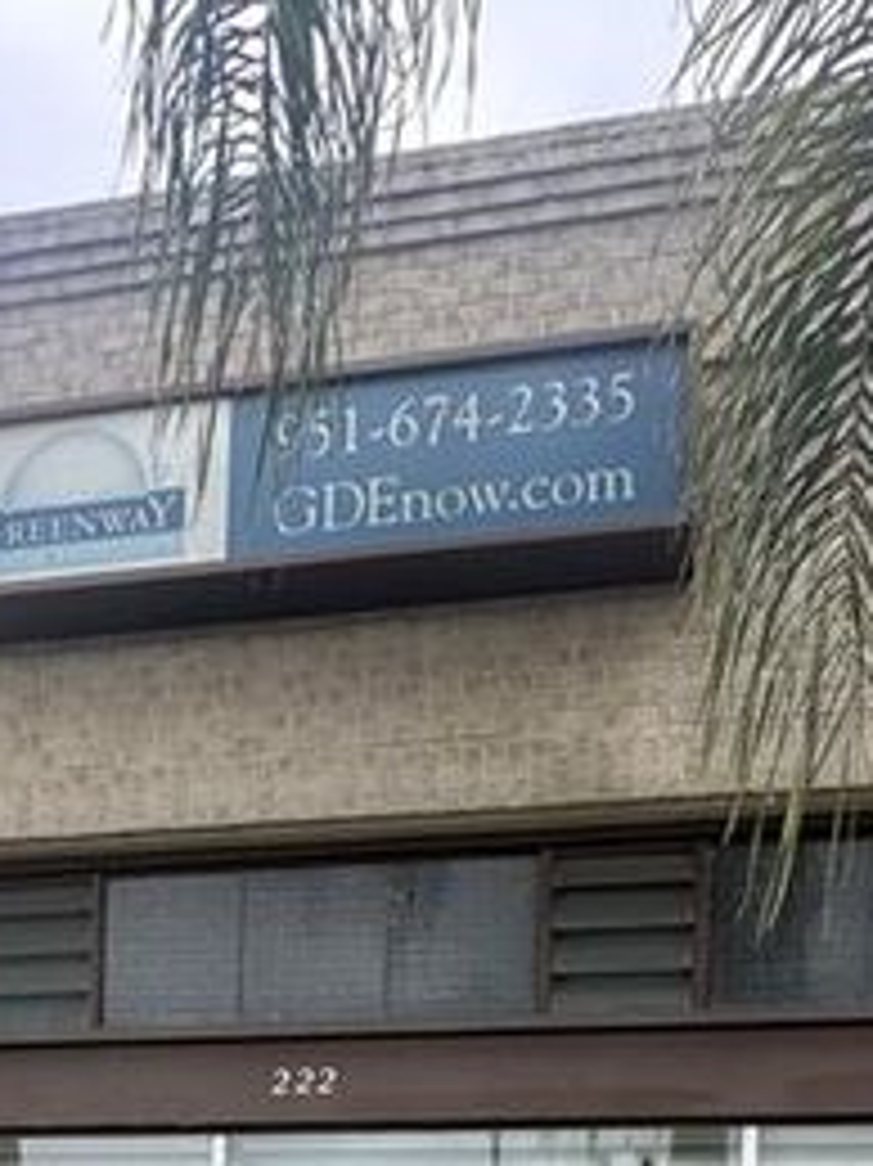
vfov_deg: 37.8
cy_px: 1416
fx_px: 1212
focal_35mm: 36
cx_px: 360
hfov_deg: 39.5
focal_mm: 2.22
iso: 40
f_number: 2.2
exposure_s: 1/378
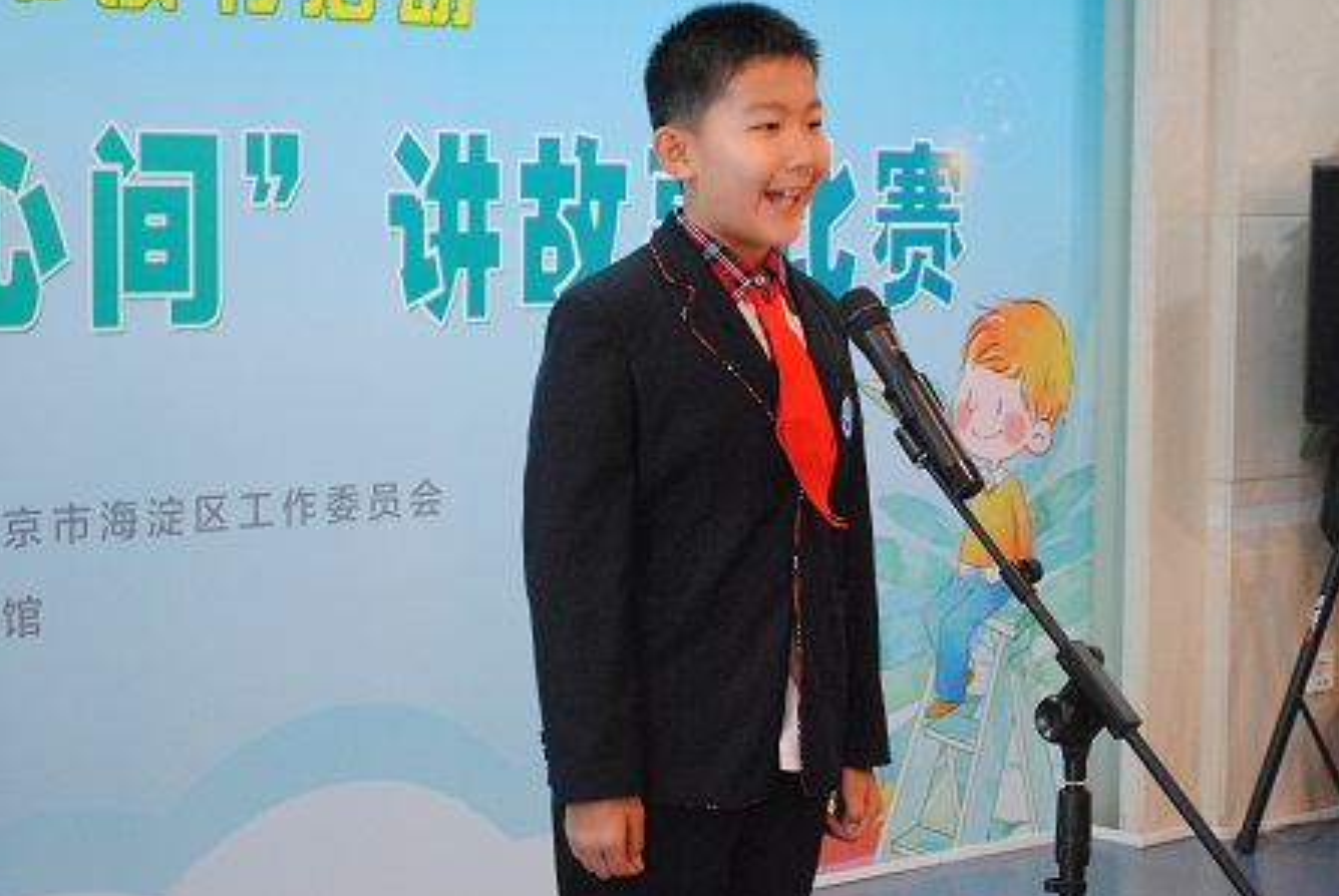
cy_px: 430
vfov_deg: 15.6
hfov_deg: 23.1
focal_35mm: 88
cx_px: 734
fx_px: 3277
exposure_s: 1/15
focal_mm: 50
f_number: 5.6
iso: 1600
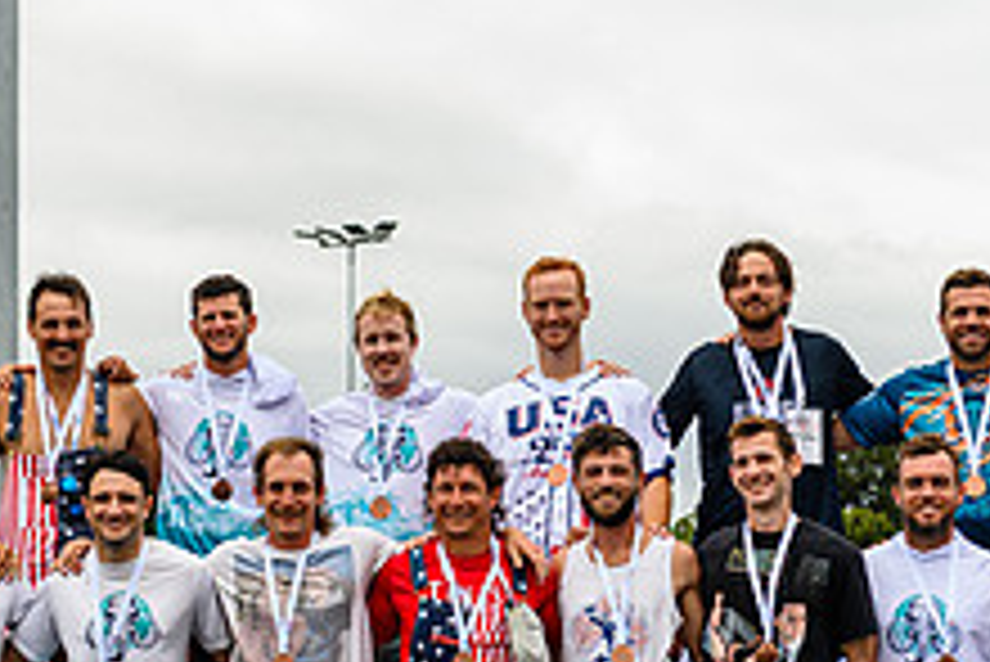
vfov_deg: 10.0
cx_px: 338
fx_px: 3770
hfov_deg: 14.9
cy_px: 633
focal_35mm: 137
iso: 200
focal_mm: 52
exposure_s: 1/800
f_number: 4
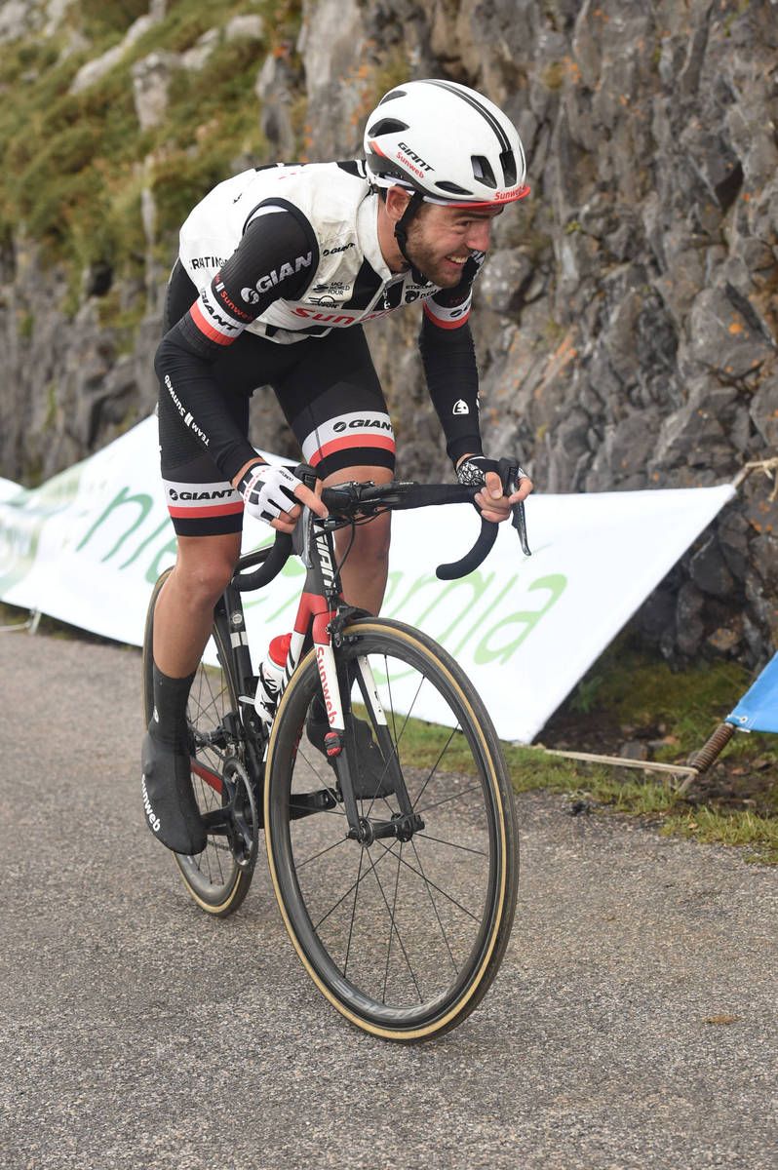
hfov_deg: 15.2
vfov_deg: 22.6
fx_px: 2922
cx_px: 389
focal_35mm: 90
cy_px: 585
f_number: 5.6
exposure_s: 1/1000
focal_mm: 90
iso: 2500
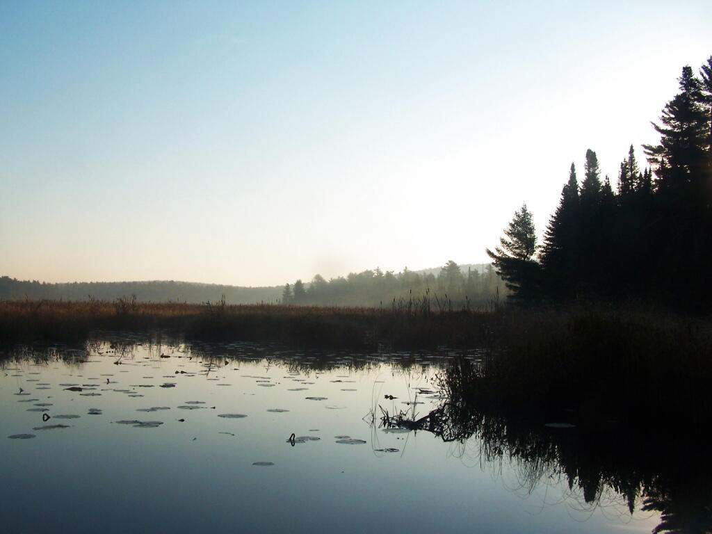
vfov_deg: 37.7
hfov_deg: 49.0
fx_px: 782
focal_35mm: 38
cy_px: 267
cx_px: 356
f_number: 5.6
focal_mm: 6.3
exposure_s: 1/640
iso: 80
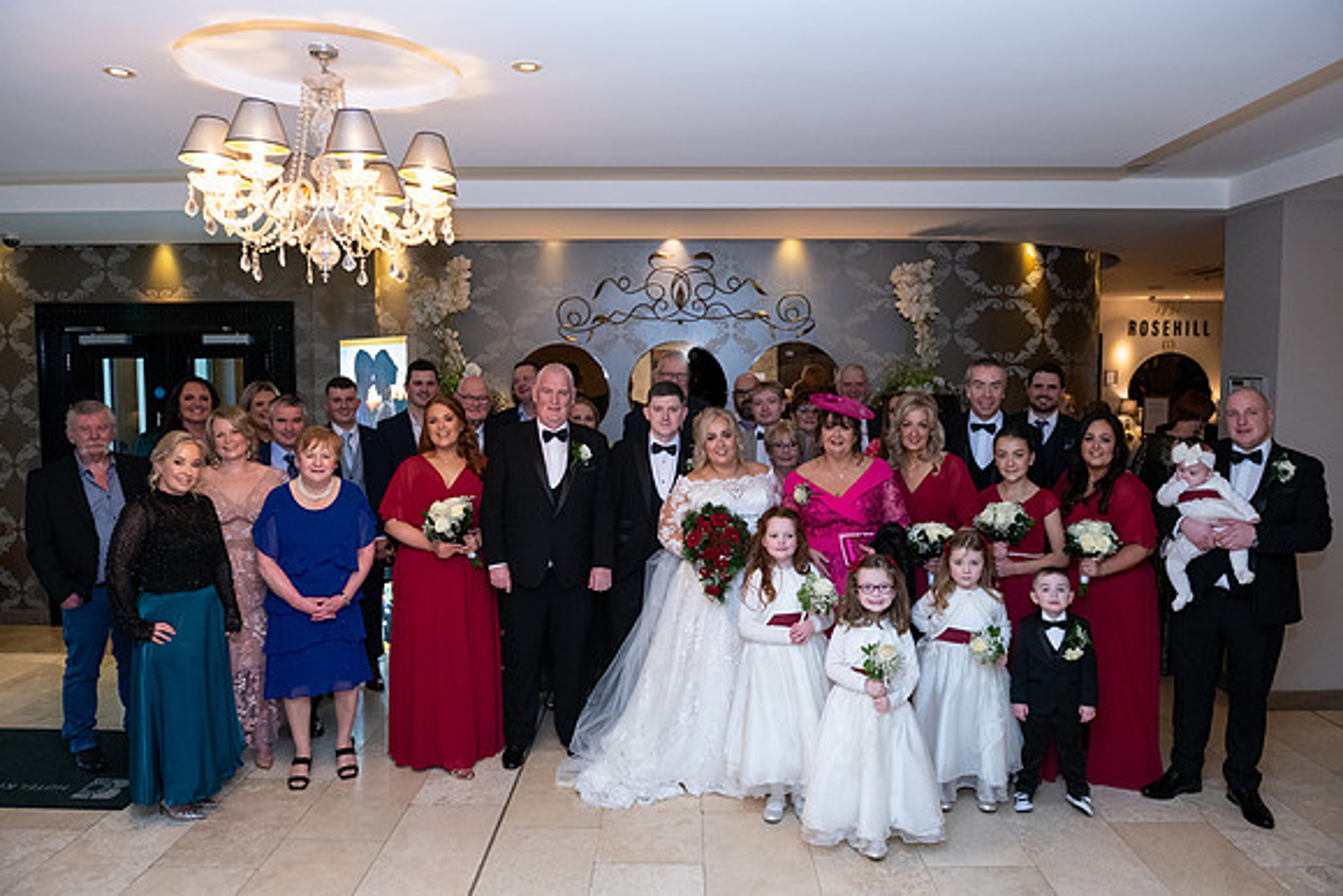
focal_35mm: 24
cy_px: 448
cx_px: 665
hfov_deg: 72.7
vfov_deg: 52.3
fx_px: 912
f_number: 5
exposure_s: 1/160
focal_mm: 24
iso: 1250
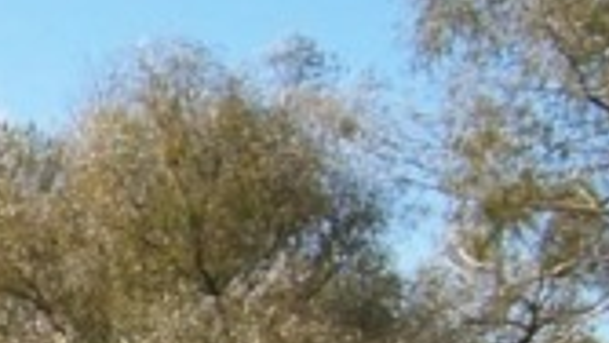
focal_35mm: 188
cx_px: -459
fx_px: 3036
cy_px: 609
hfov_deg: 10.8
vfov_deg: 6.3
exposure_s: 1/800
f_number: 2.8
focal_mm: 5.85
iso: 64
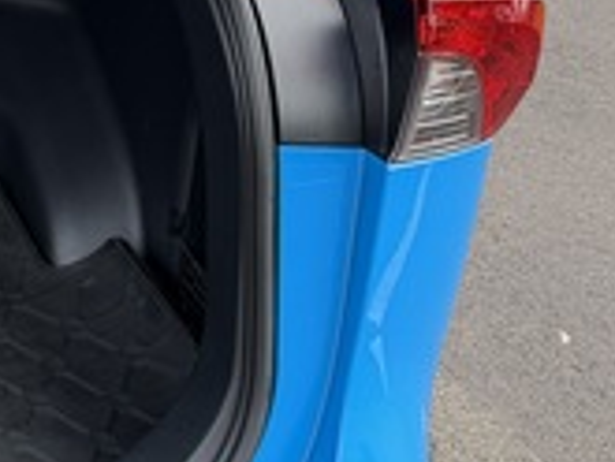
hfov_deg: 17.3
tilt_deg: -18.7
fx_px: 1653
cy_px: 78
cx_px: -477
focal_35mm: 93
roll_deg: +1.2
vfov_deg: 15.8
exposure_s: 1/423
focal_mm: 6.76
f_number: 1.78
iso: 80
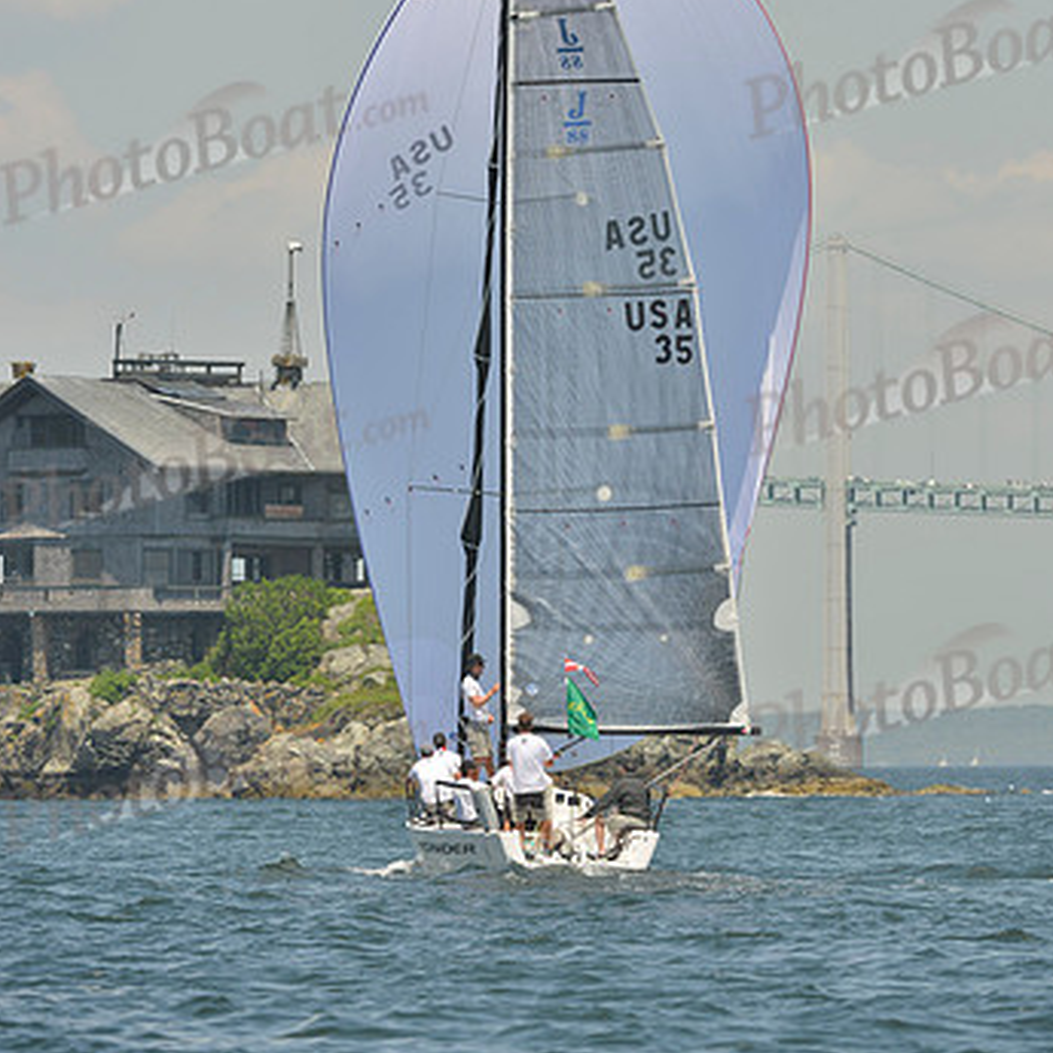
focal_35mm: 400
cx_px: 588
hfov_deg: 4.4
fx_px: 13766
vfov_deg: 4.4
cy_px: 262
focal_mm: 280
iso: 280
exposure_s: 1/1250
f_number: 7.1
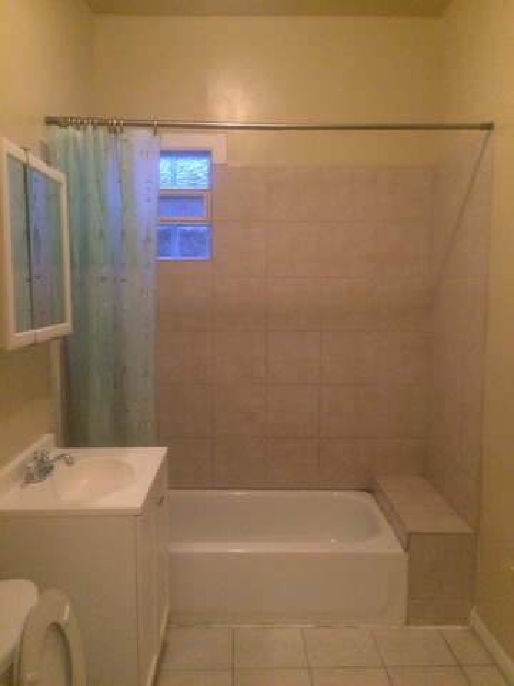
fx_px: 574
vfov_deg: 61.7
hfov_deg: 48.2
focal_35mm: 29
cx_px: 257
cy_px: 343
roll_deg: +0.2
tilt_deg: -6.1
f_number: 2.2
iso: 500
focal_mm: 4.15
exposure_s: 1/17
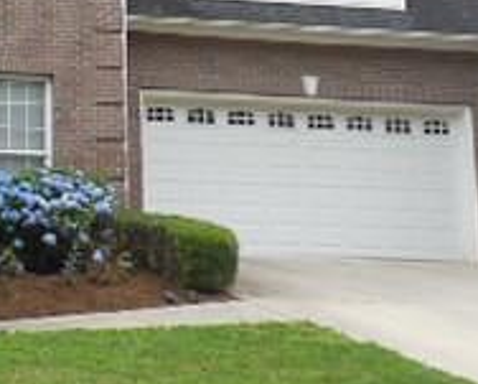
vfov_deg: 18.1
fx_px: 1176
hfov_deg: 21.3
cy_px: 5
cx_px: -107
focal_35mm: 83
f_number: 3.3
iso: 125
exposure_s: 1/500
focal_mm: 4.5
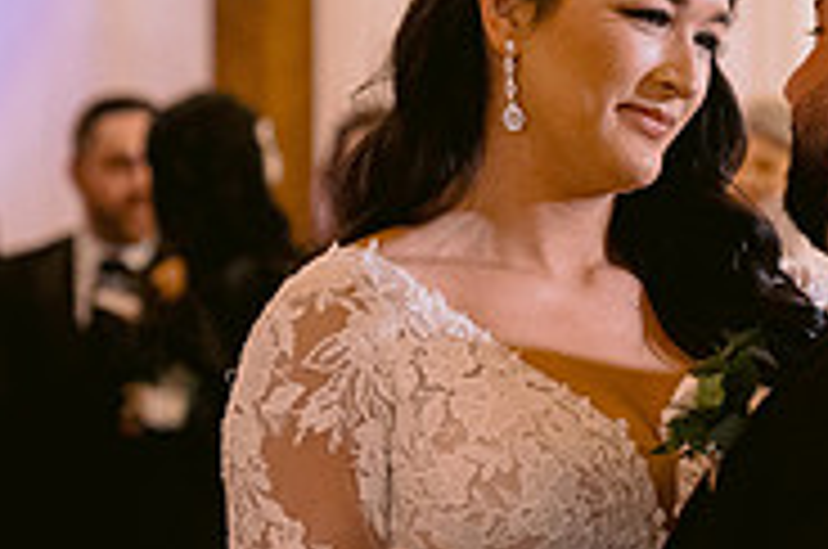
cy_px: 497
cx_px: 688
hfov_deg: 9.1
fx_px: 5166
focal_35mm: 225
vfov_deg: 6.1
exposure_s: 1/50
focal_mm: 70
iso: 1250
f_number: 2.8
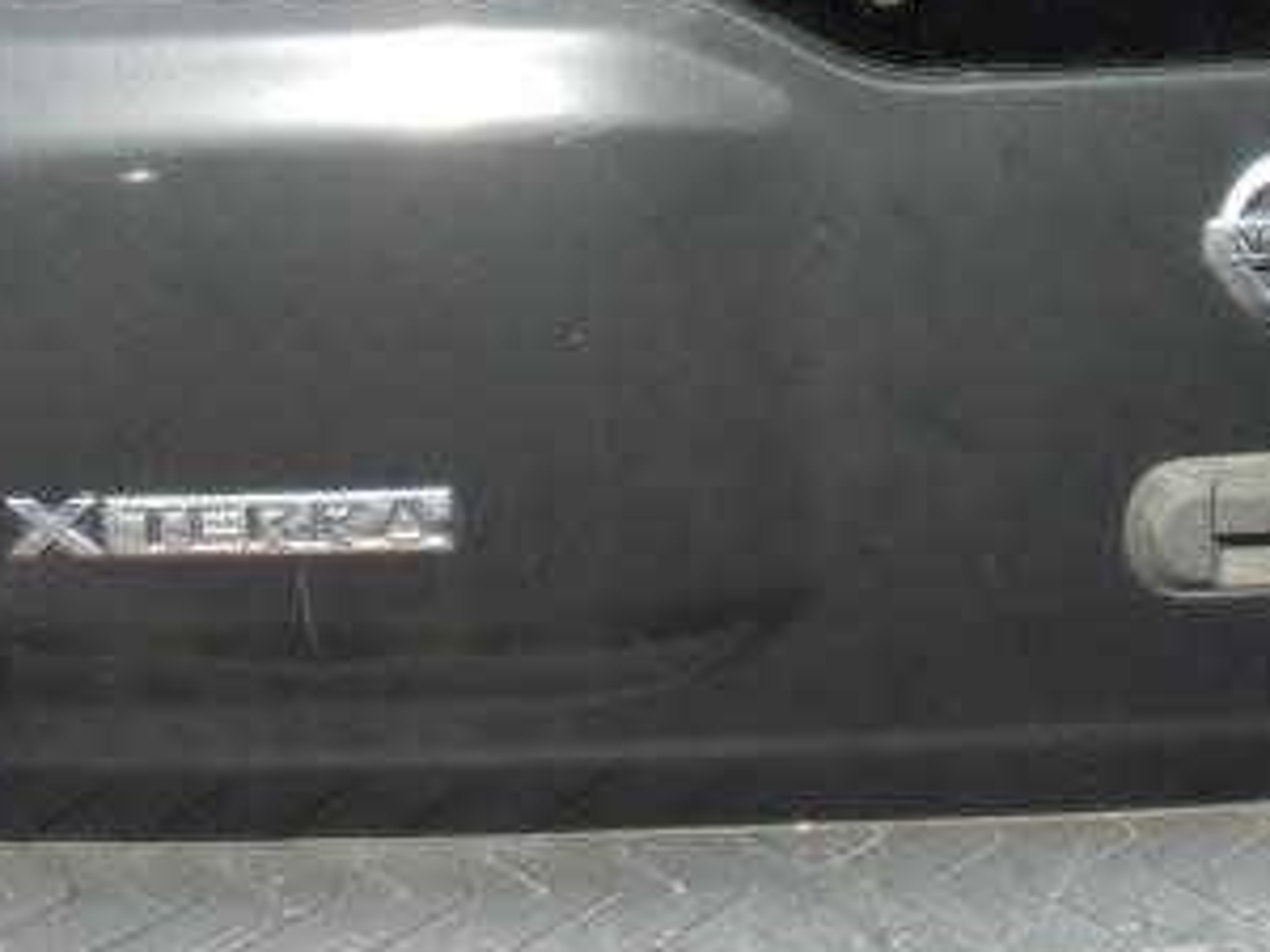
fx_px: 2348
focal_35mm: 64
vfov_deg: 22.4
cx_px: 826
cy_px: 97
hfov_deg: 30.1
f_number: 3.3
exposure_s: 1/900
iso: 80
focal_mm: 4.3
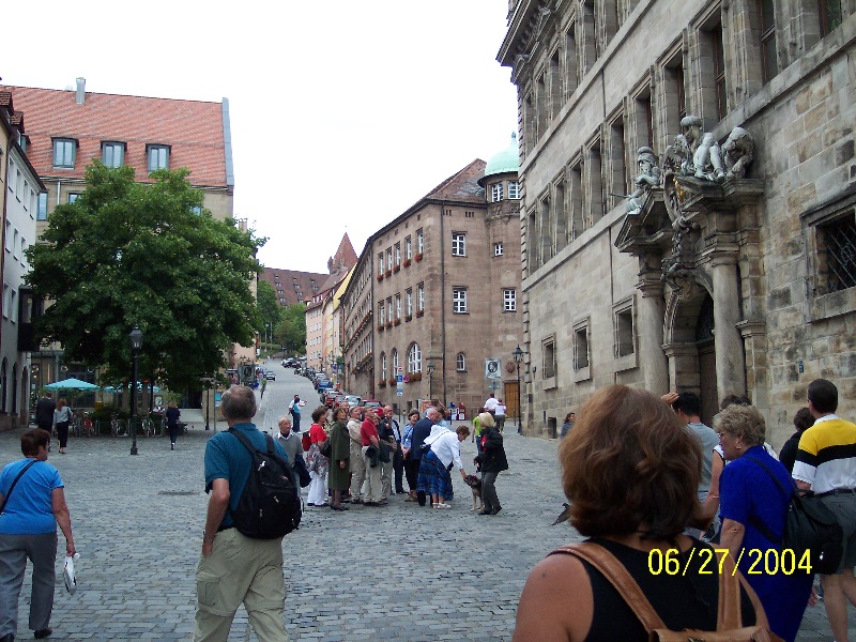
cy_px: 321
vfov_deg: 37.7
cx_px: 428
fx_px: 940
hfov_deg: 49.0
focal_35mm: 38
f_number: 2.8
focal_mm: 8
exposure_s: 1/350
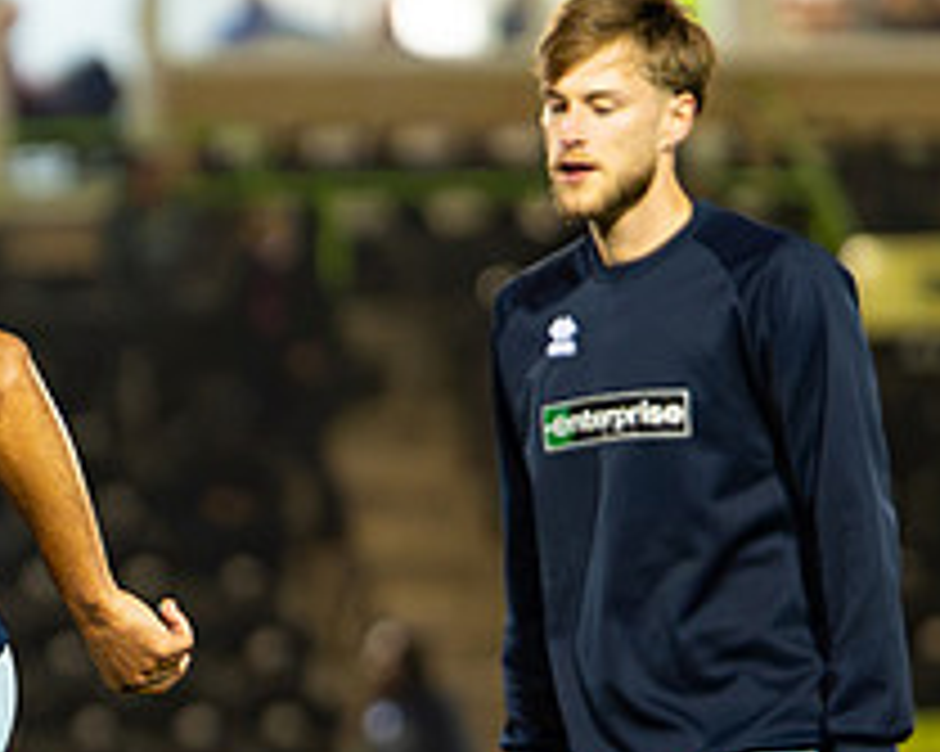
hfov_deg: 3.4
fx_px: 15683
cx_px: -332
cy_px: 475
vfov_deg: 2.7
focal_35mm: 564
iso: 1800
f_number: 1.4
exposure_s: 1/1600
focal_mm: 85
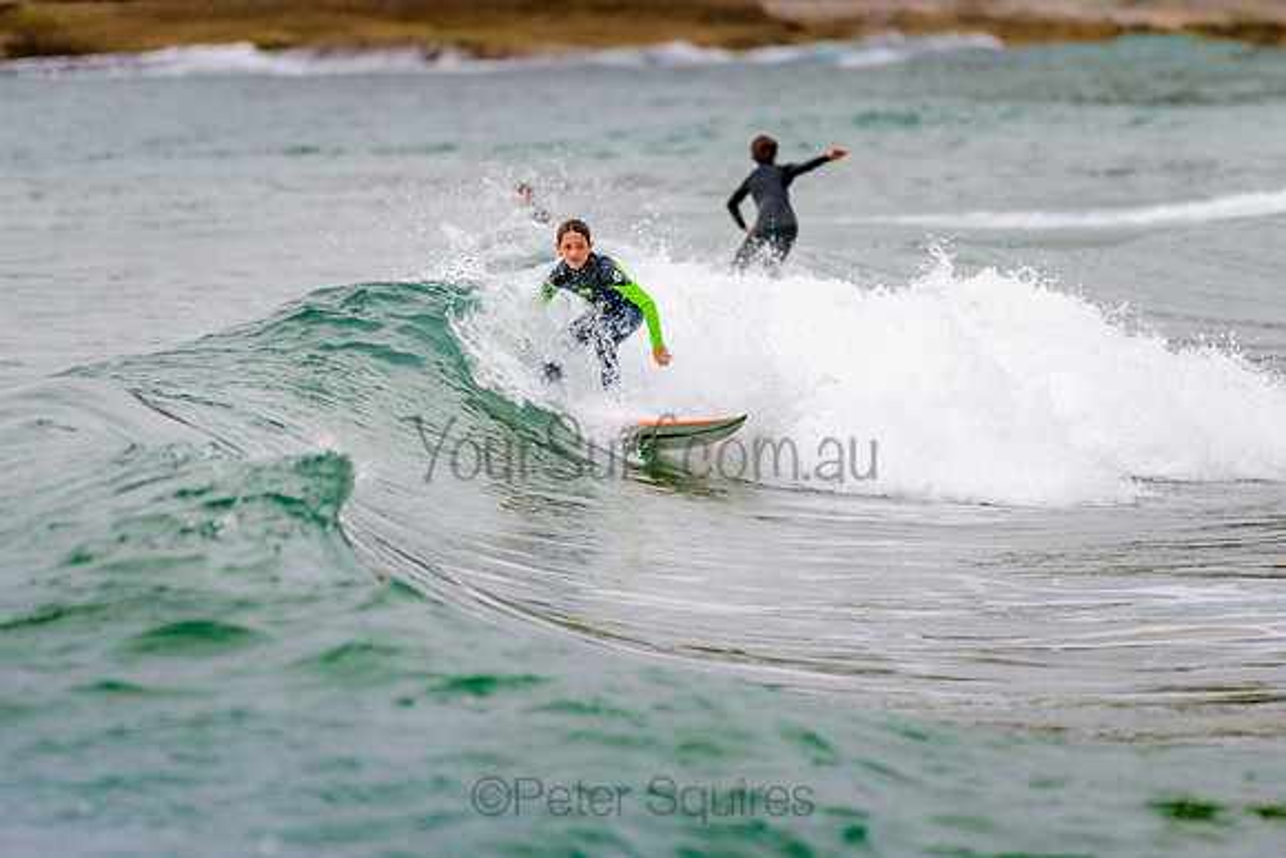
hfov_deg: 3.4
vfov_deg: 2.2
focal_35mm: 613
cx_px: 596
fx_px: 21900
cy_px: 343
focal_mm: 500
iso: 560
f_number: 5.6
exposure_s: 1/800
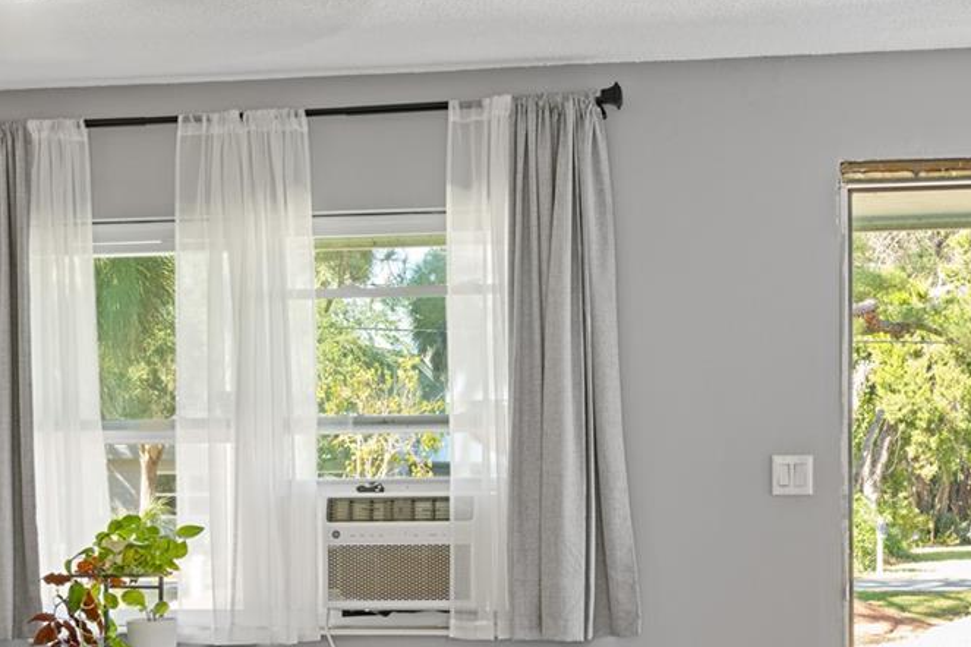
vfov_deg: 18.9
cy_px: 562
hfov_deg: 28.3
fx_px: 1920
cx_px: 561
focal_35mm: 71
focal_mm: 29.5
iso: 400
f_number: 9
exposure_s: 1/2
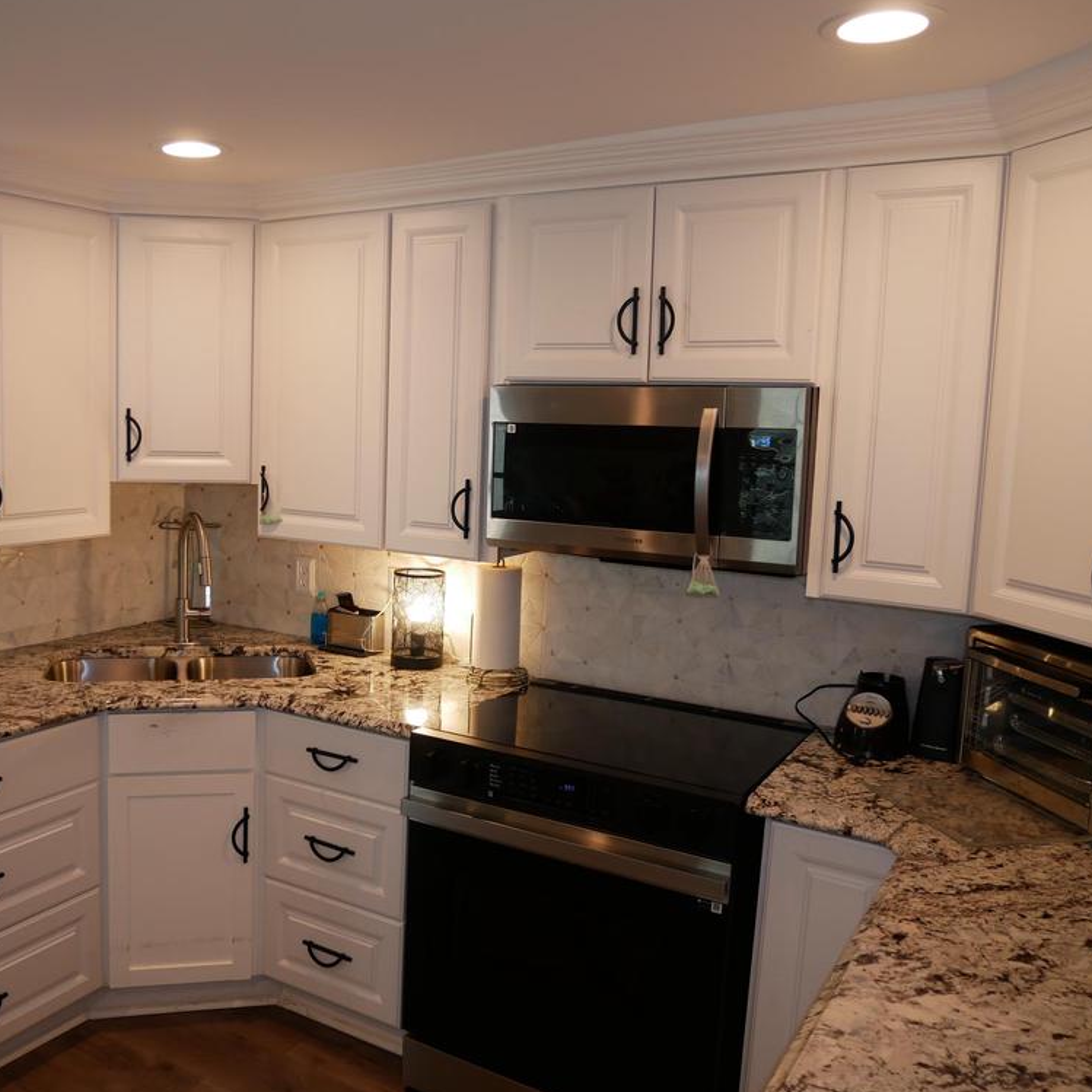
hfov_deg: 55.0
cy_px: 540
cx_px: 411
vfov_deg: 55.6
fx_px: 1035
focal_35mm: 29
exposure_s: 1/60
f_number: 3.5
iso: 200
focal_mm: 12
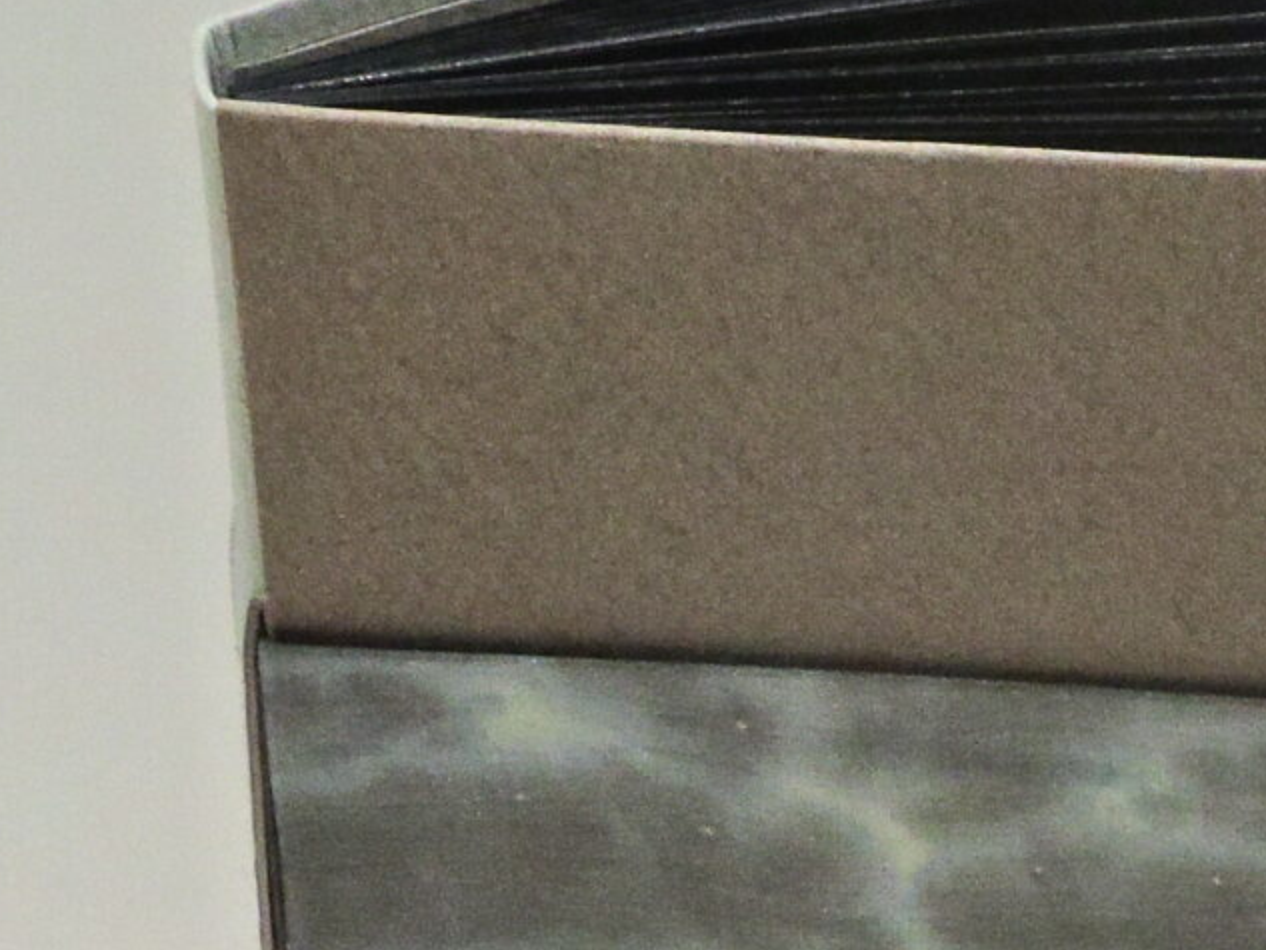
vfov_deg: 8.2
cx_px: 1664
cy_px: 1208
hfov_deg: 10.8
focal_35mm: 178
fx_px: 6511
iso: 800
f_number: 6.5
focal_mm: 9.8
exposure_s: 1/50
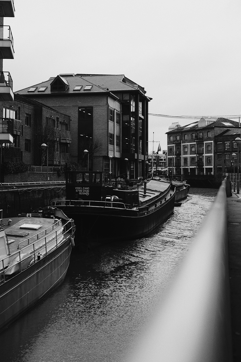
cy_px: 152
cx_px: 80
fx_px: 542
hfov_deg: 24.9
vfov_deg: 36.8
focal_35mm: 54
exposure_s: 1/2000
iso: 400
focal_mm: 23
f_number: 1.4
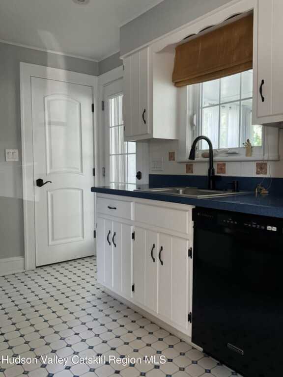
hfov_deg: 48.2
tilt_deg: -3.3
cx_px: 142
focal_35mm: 29
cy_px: 188
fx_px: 316
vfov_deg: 61.7
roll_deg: -0.3
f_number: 1.8
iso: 125
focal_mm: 3
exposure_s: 1/60
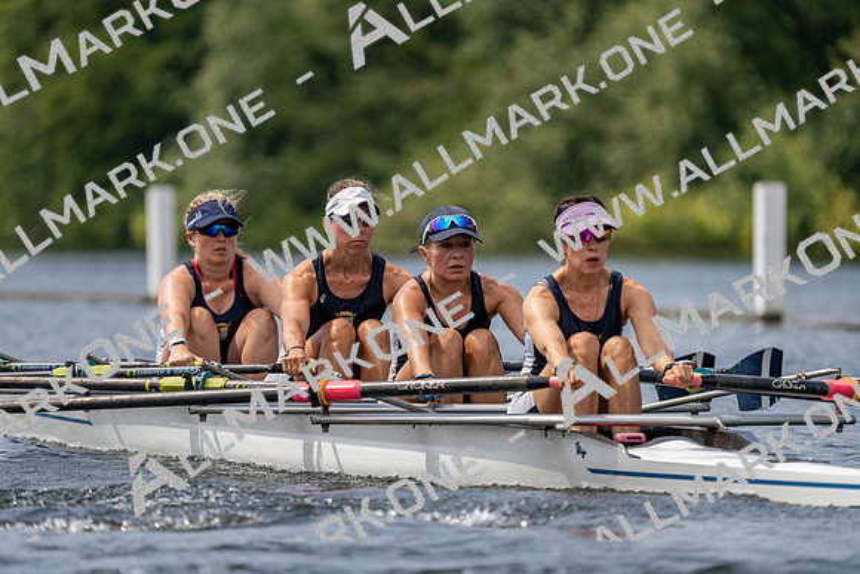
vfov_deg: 3.0
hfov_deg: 4.5
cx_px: 430
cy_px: 287
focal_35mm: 456
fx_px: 10895
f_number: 6.3
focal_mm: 456
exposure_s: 1/1600
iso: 250
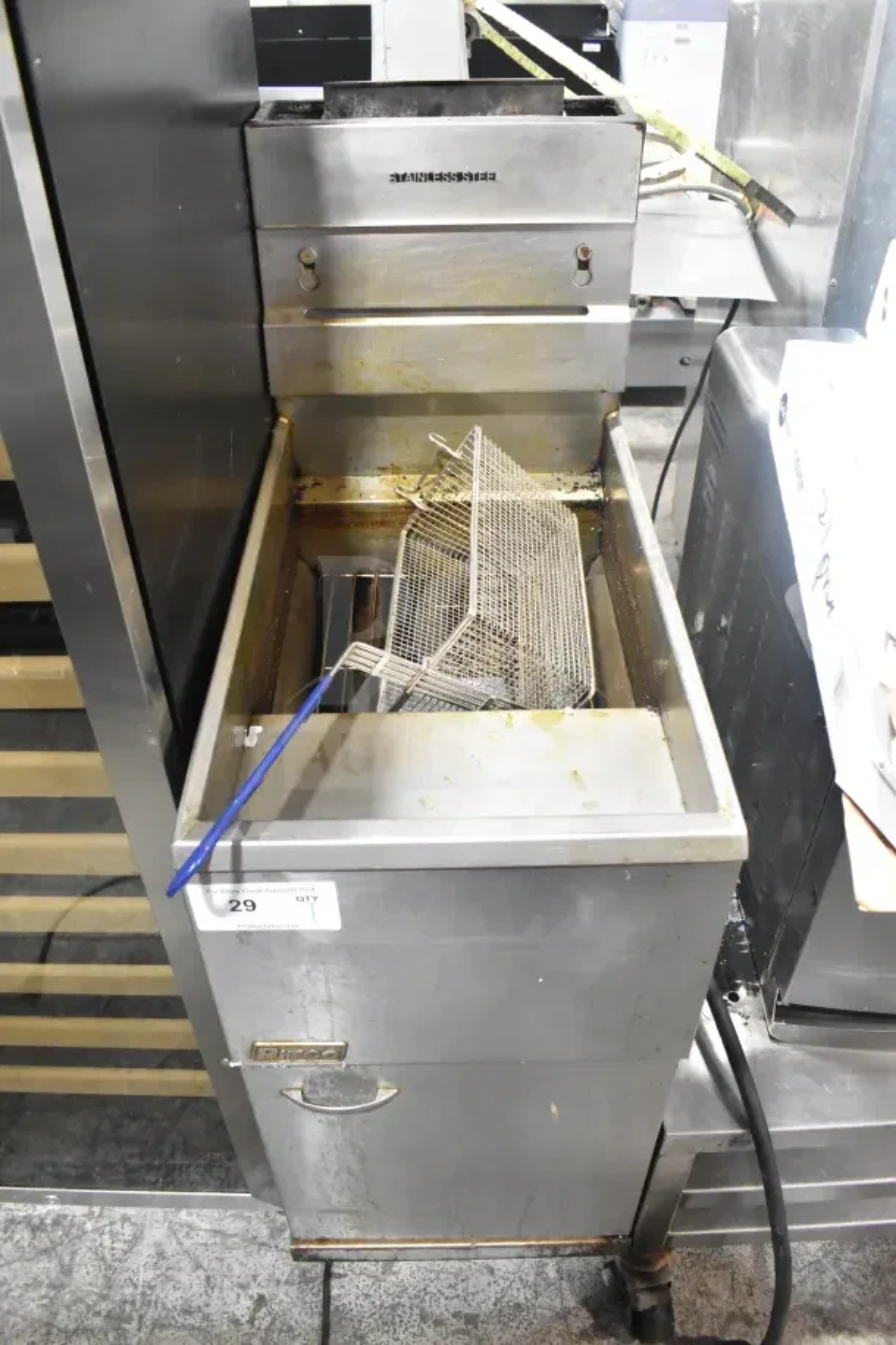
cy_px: 672
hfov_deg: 47.9
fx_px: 1008
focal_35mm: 27
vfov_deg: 67.4
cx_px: 448
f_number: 5
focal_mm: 18
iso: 6400
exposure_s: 1/160
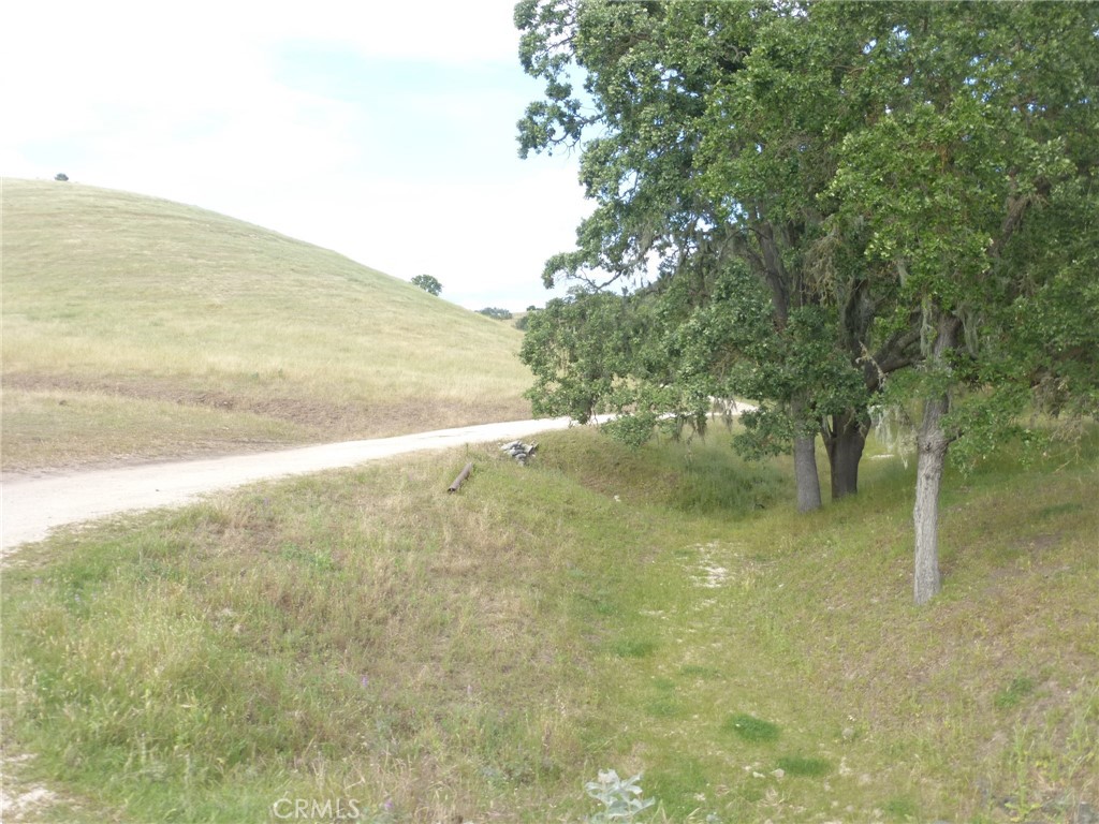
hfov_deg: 60.0
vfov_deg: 46.8
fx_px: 952
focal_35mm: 30
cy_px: 412
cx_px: 550
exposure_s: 1/250
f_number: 4
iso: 100
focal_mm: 5.4
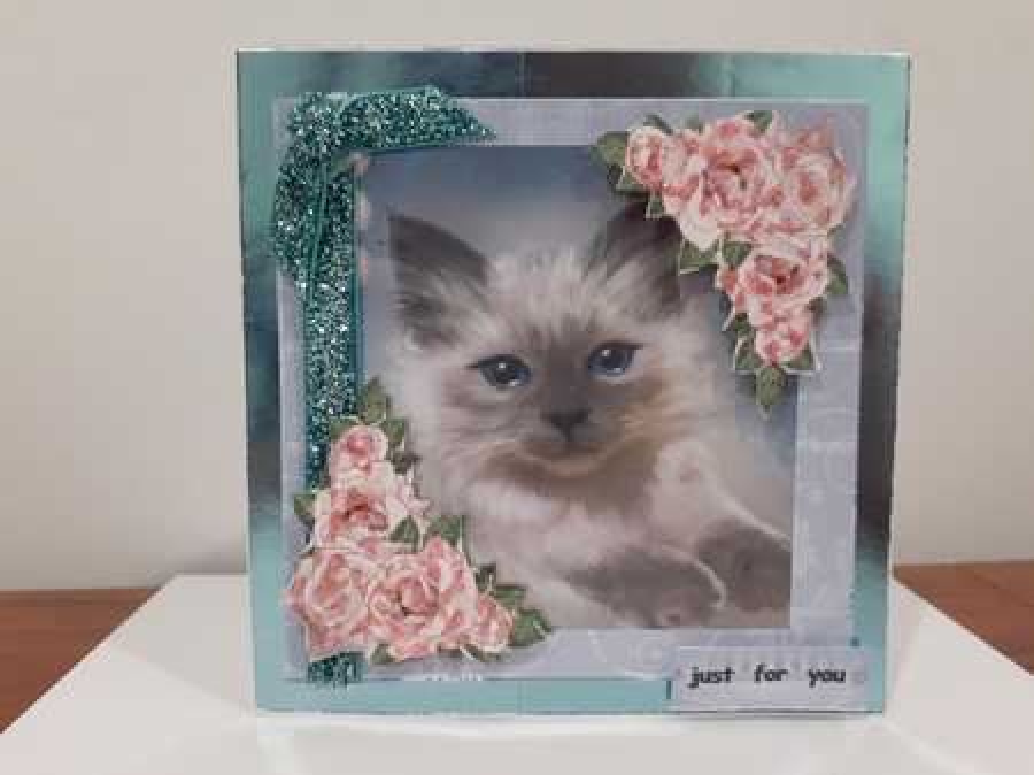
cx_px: 517
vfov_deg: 51.3
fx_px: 806
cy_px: 388
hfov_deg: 65.4
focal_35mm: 27
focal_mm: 3.6
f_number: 1.9
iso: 250
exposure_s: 1/50
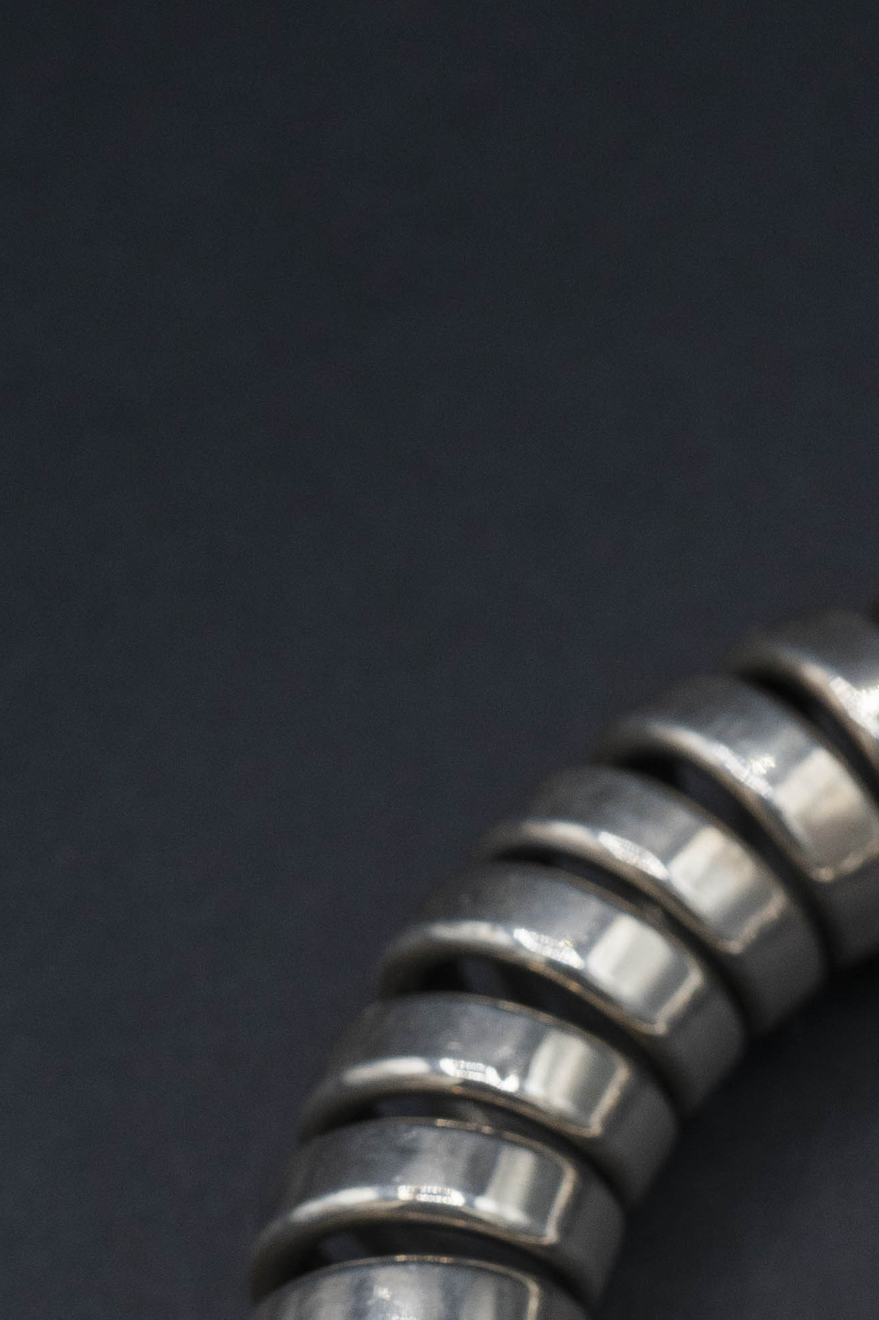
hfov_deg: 8.8
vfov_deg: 13.0
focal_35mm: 153
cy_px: 1667
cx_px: 1322
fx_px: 5604
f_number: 7.1
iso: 640
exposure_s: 1/250
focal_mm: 50
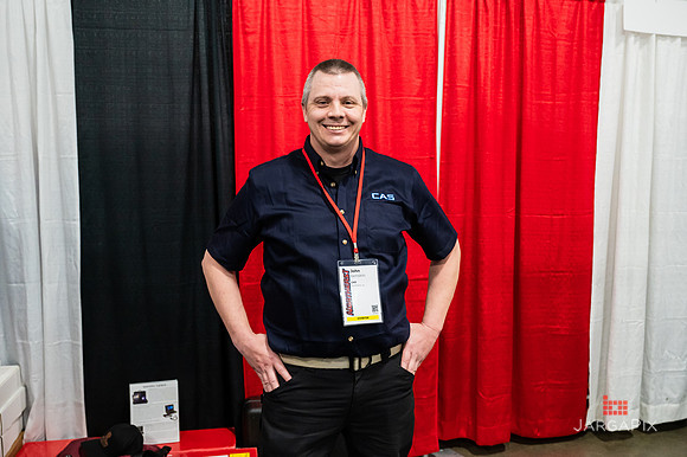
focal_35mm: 34
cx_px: 344
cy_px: 217
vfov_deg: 38.4
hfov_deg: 55.3
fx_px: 656
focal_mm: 32.5
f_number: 4
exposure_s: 1/200
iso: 4000
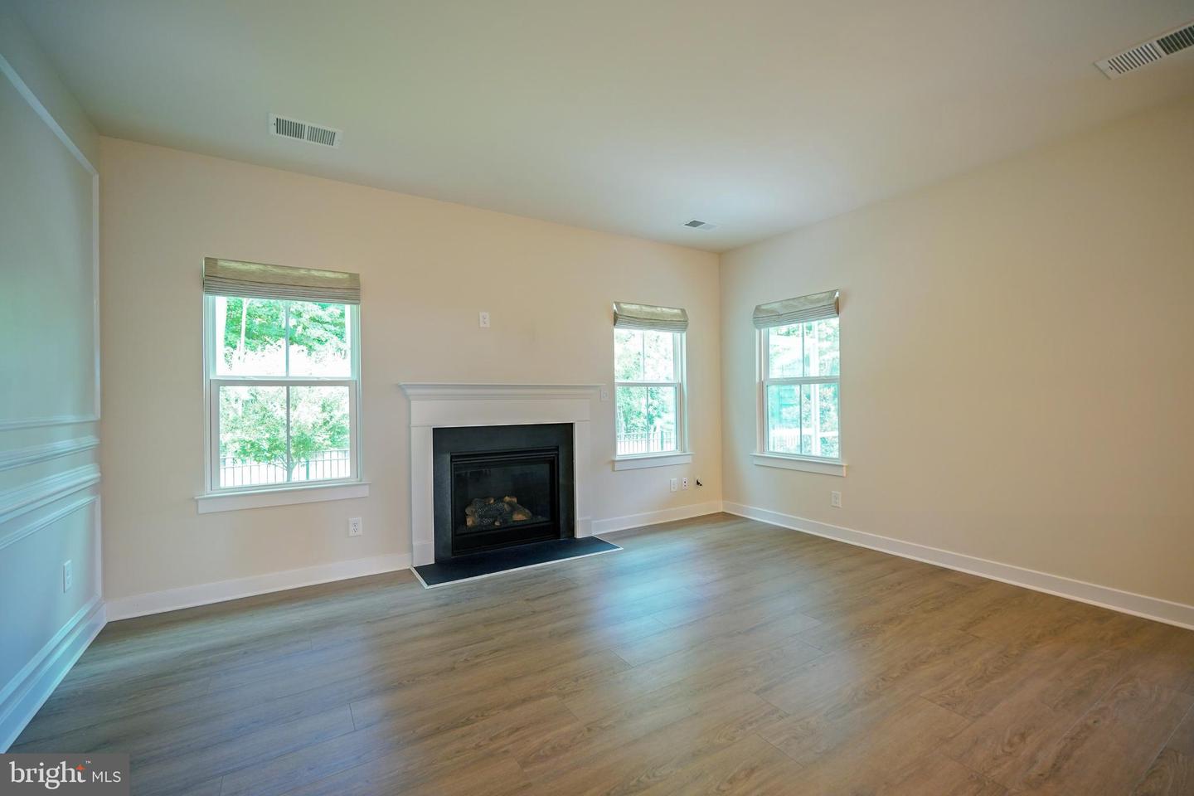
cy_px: 398
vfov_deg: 77.3
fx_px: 497
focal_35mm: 15
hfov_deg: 100.4
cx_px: 597
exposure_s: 1/30
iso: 320
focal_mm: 10
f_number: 2.8
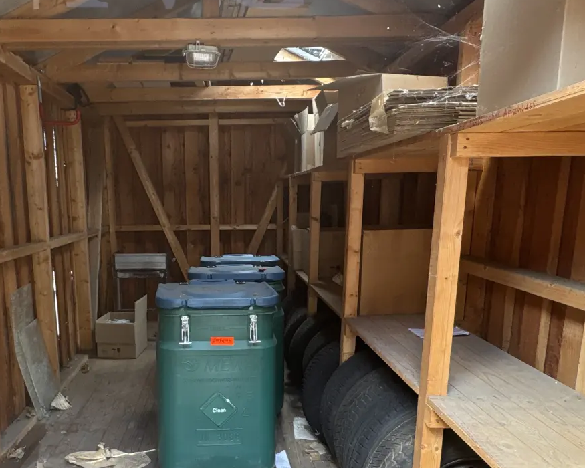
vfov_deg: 48.0
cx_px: 216
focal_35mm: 30
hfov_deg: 58.0
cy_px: 295
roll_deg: +1.2
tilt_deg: -8.7
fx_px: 519
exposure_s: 1/60
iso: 250
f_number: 2.2
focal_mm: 2.22
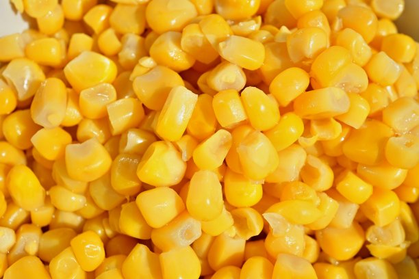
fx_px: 524
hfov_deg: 43.6
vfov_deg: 29.9
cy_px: 140
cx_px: 210
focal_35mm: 45
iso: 100
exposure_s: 1/320
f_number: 14
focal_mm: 30
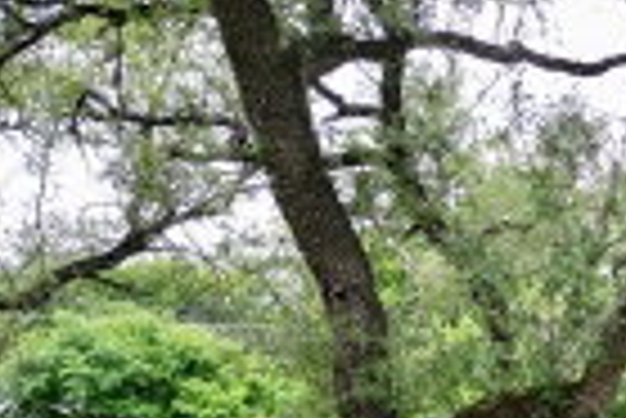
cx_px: 932
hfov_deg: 19.4
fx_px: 1601
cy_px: 665
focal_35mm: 92
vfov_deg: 13.8
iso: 200
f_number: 1.7
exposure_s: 1/1000
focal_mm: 6.72
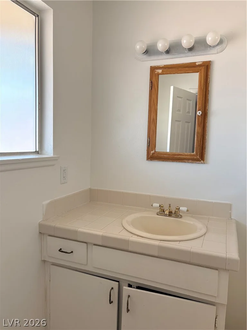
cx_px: 124
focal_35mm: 26
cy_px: 165
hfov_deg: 53.1
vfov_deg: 67.3
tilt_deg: -3.6
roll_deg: -1.7
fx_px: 247
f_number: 1.6
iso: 80
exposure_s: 1/242
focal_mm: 5.96
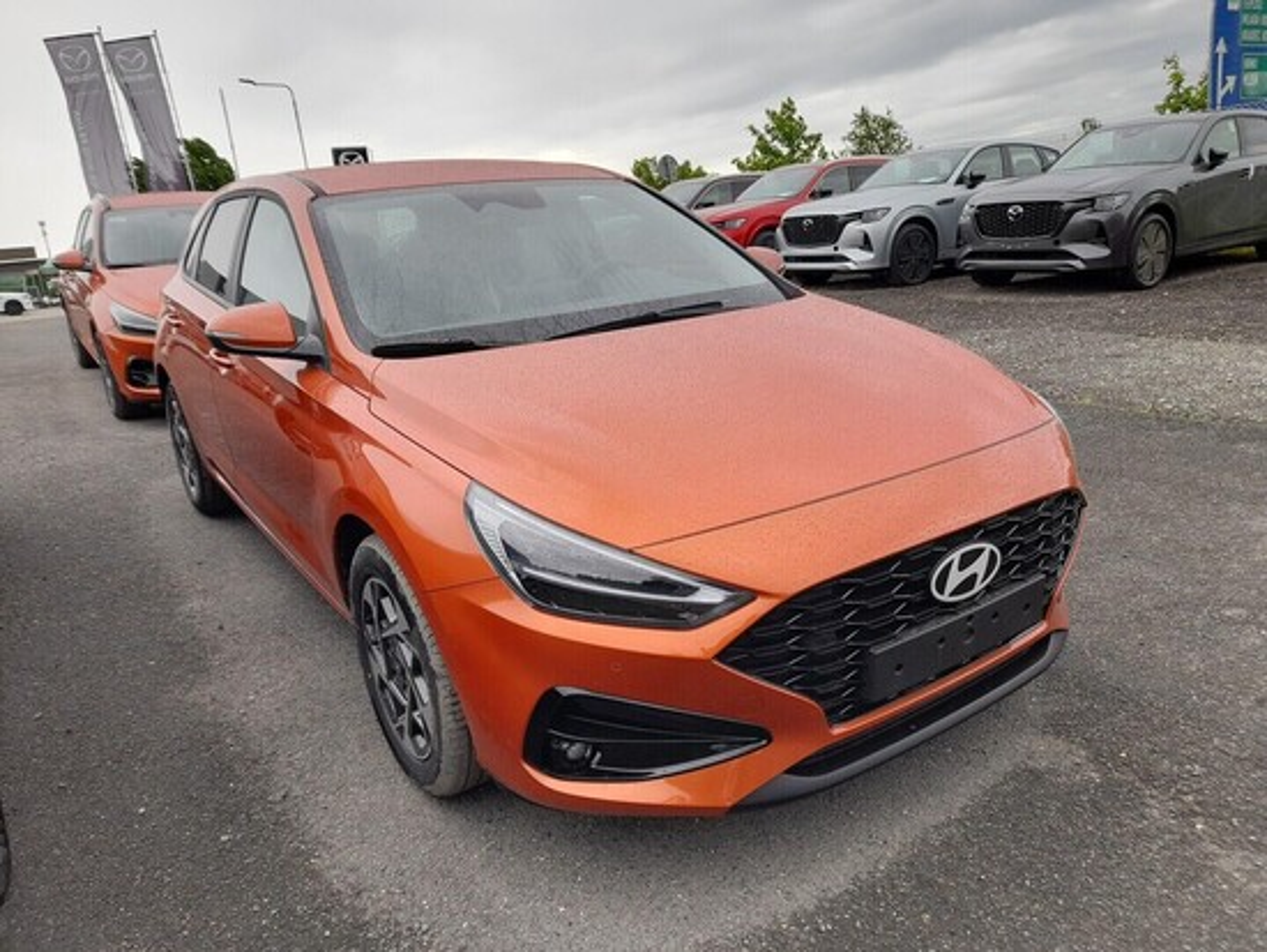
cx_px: 634
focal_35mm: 25
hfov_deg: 69.4
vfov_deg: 54.9
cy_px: 476
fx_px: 915
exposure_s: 1/130
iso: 20
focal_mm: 4.6
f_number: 2
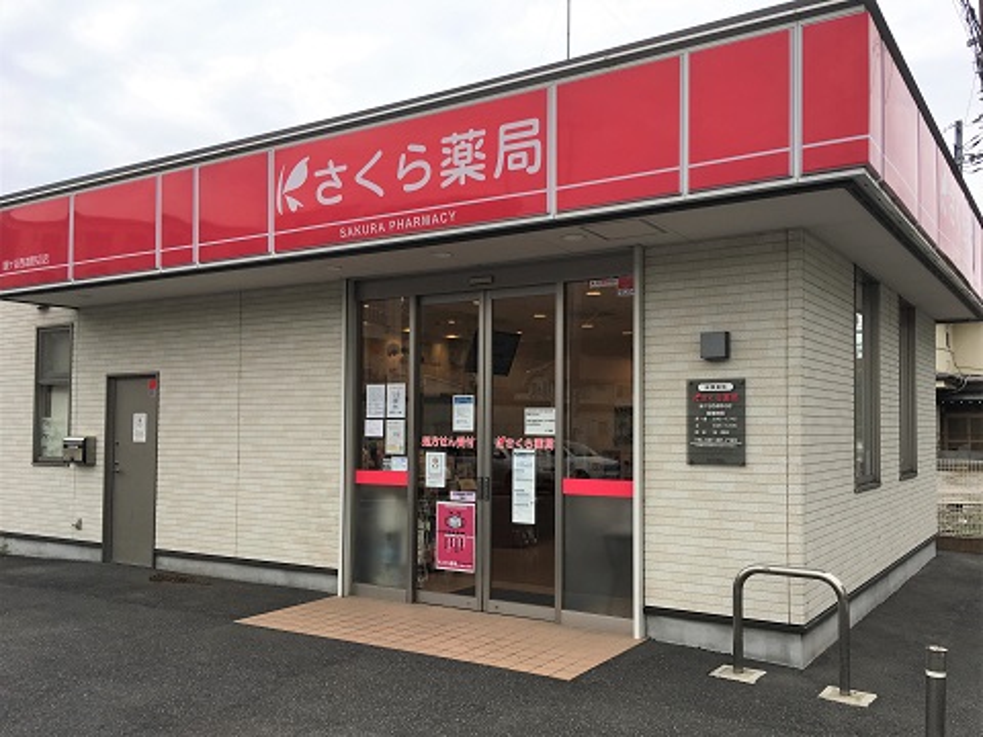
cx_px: 492
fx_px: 824
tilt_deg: +0.1
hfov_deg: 61.7
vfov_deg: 48.2
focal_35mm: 29
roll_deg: -0.9
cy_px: 368
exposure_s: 1/398
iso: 25
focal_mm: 4.15
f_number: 2.2
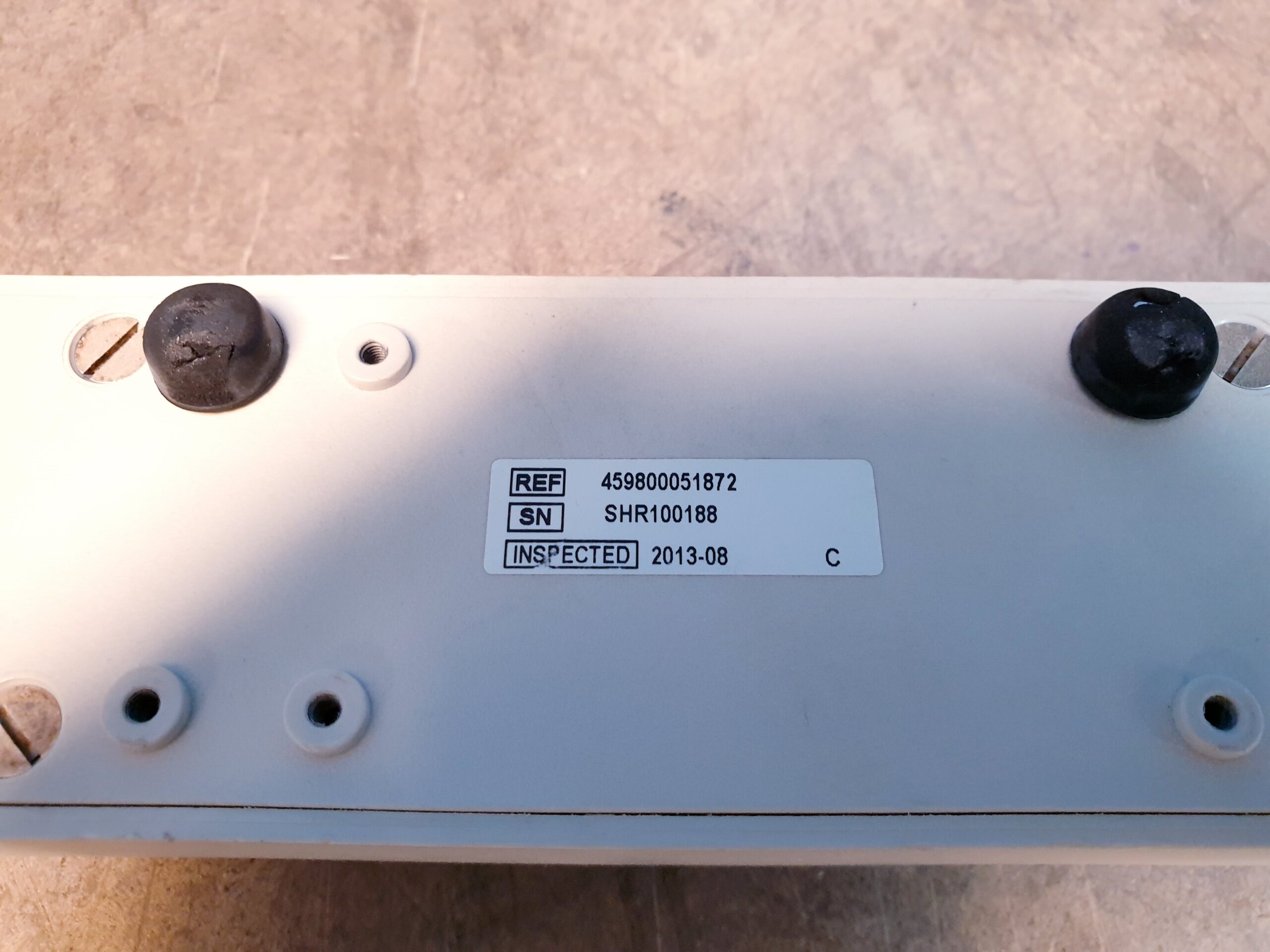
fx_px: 954
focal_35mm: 26
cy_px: 476
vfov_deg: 53.1
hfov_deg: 67.3
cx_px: 635
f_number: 2.4
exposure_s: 1/33
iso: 320
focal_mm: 4.3
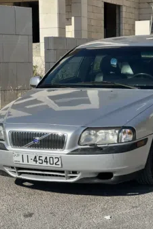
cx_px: 80
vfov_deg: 21.4
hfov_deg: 14.4
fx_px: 605
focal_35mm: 95
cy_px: 127
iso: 32
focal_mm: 9
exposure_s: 1/847
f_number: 2.8
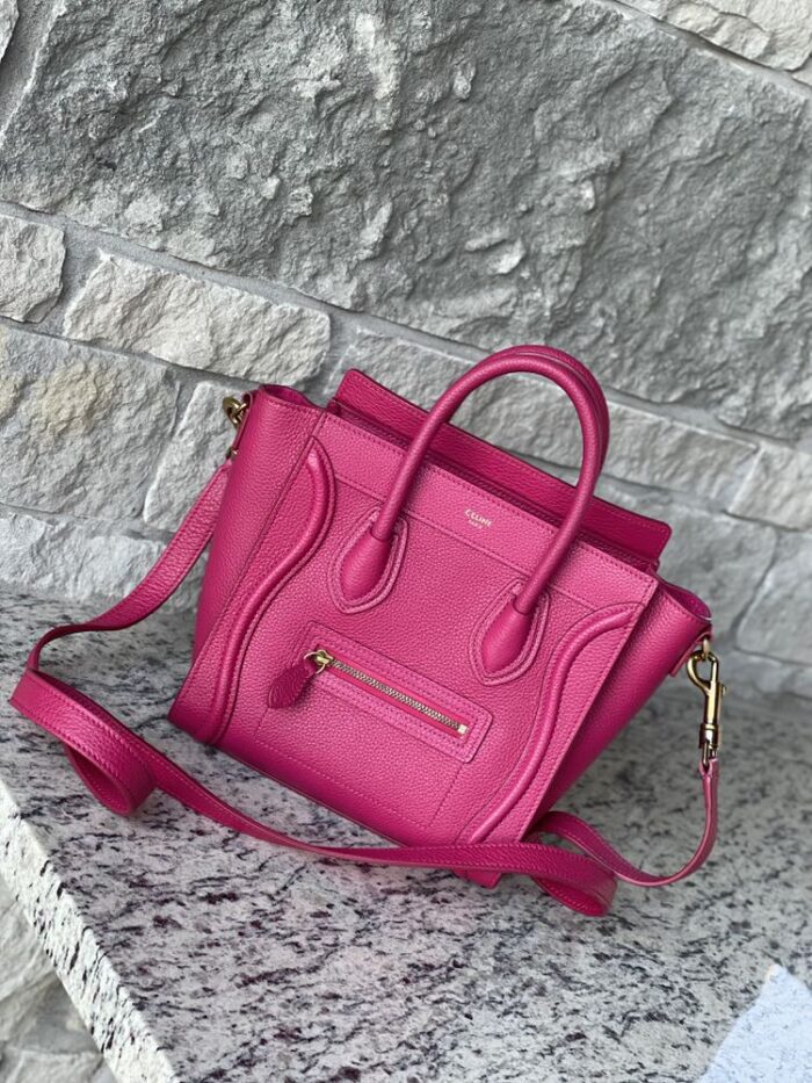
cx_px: 406
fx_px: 2001
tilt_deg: -17.6
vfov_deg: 30.3
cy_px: 542
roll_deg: -27.5
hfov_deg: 22.9
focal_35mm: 64
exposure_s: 1/121
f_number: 2.2
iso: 100
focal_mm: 7.5
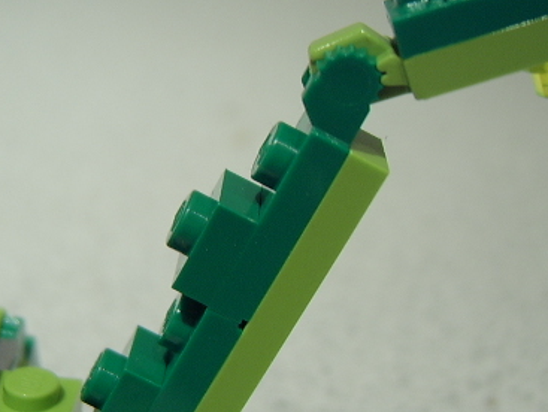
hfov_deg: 35.5
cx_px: 269
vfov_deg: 27.1
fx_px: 856
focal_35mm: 54
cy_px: 182
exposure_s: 1/13
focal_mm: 8.13
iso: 100
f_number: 2.7
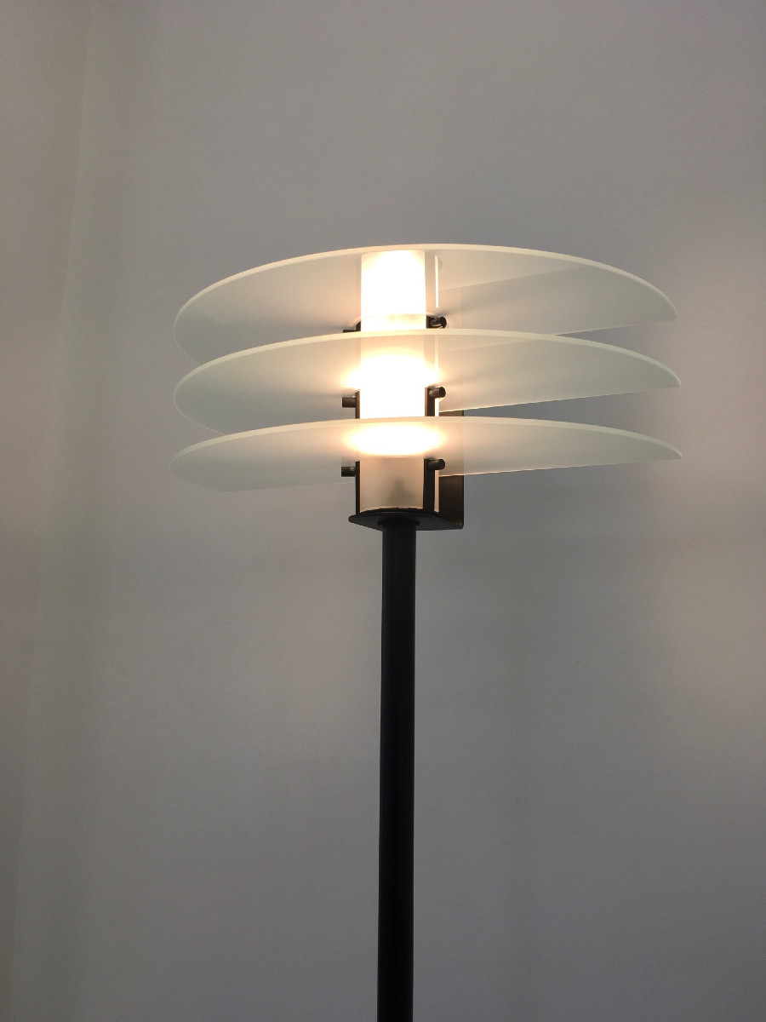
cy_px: 511
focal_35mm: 29
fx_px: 856
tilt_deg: +7.8
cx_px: 383
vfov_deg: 61.7
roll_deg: -0.4
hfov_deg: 48.2
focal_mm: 4.15
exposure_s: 1/100
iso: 32
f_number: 2.2
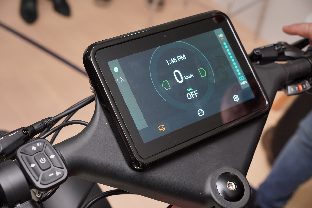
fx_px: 520
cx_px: 156
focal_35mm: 60
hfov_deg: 33.4
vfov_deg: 22.6
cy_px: 104
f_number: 5.6
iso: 200
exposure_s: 1/60
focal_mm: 40
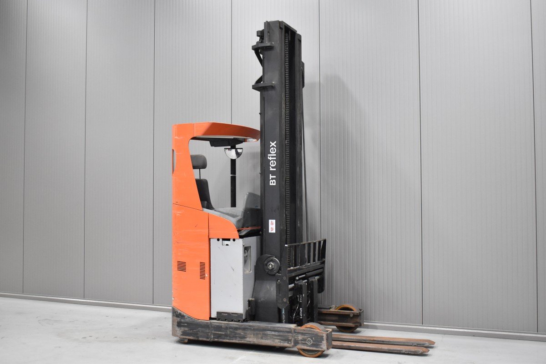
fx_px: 614
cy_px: 182
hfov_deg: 47.9
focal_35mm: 40
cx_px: 273
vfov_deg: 33.0
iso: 1600
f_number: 4.5
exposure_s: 1/40
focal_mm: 27
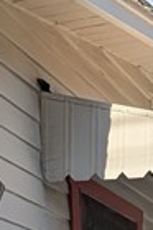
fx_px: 582
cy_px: 469
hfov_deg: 14.2
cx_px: 216
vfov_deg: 16.6
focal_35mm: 91
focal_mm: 2.02
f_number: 1.7
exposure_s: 1/3247
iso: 50
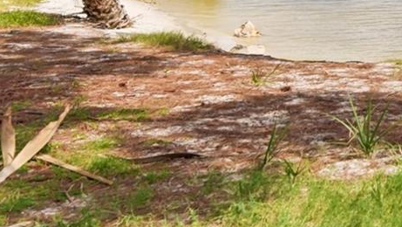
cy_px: -58
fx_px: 736
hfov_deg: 25.3
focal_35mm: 69
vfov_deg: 16.6
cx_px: 555
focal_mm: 19
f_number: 8
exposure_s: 1/1600
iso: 400
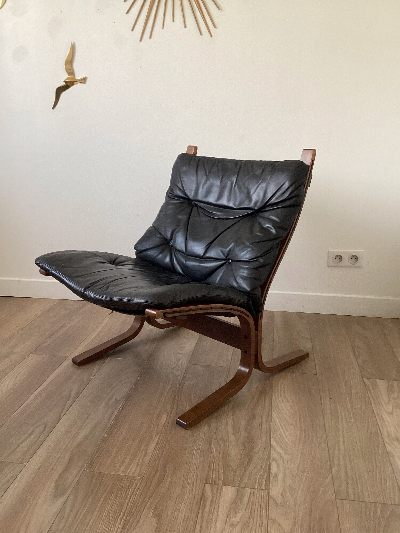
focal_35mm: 31
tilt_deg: -13.9
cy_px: 266
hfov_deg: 45.4
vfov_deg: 58.4
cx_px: 200
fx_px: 478
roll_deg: -0.1
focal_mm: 3.3
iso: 250
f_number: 2.4
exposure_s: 1/60
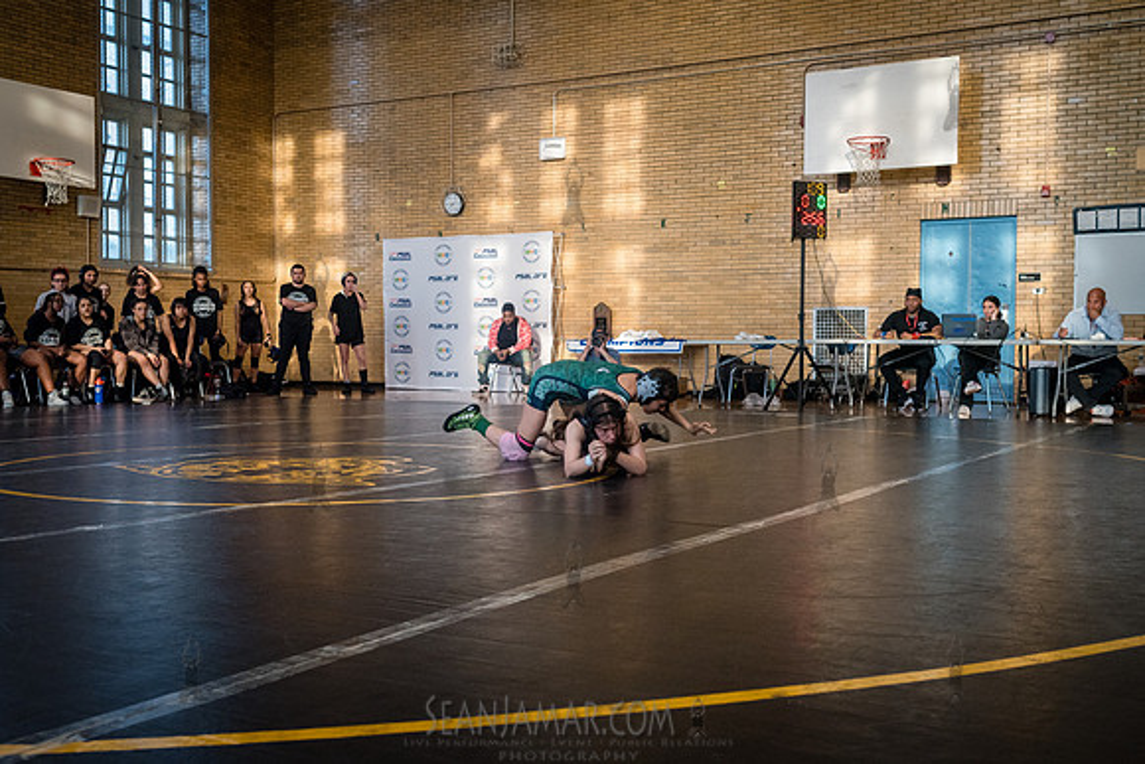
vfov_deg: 34.3
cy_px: 399
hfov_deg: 49.7
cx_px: 569
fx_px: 1236
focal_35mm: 39
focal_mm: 35
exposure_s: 1/320
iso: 1600
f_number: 5
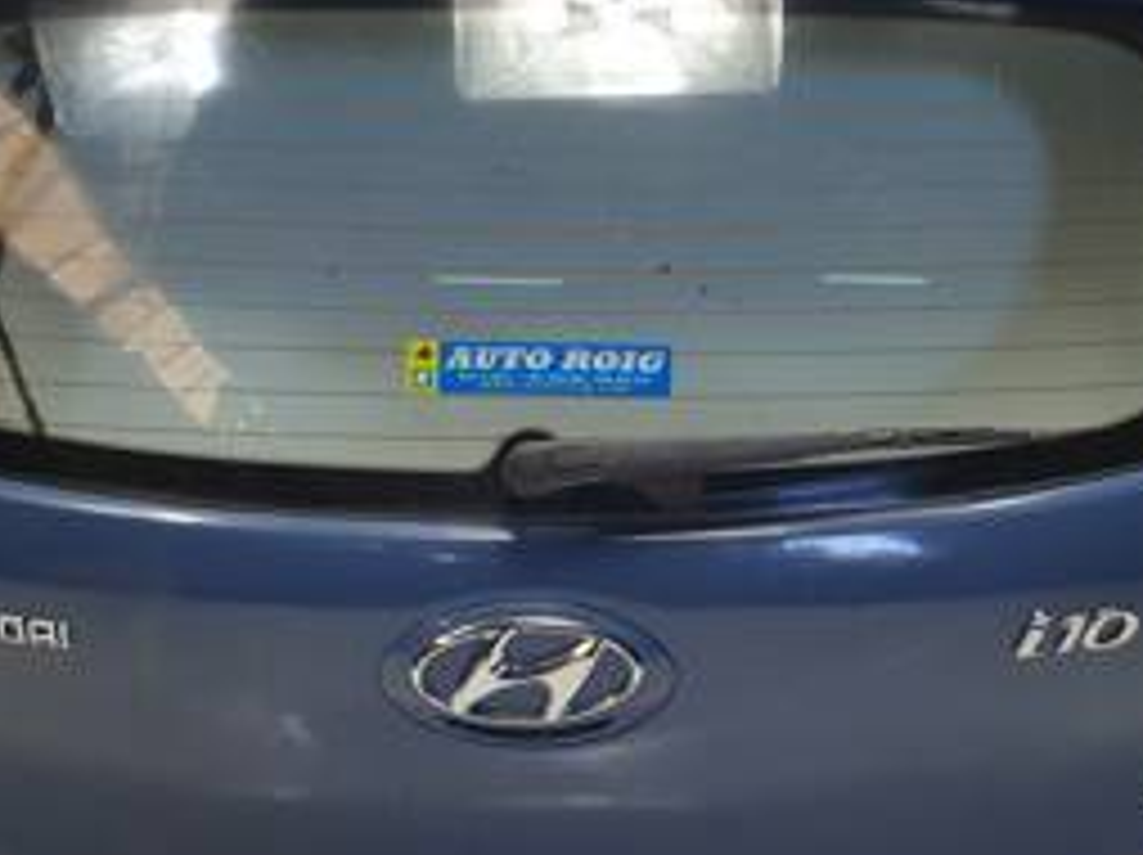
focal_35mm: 41
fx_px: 1353
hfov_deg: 45.8
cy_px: 378
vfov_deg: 35.0
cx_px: 526
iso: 80
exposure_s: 1/100
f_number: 2.4
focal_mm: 4.3
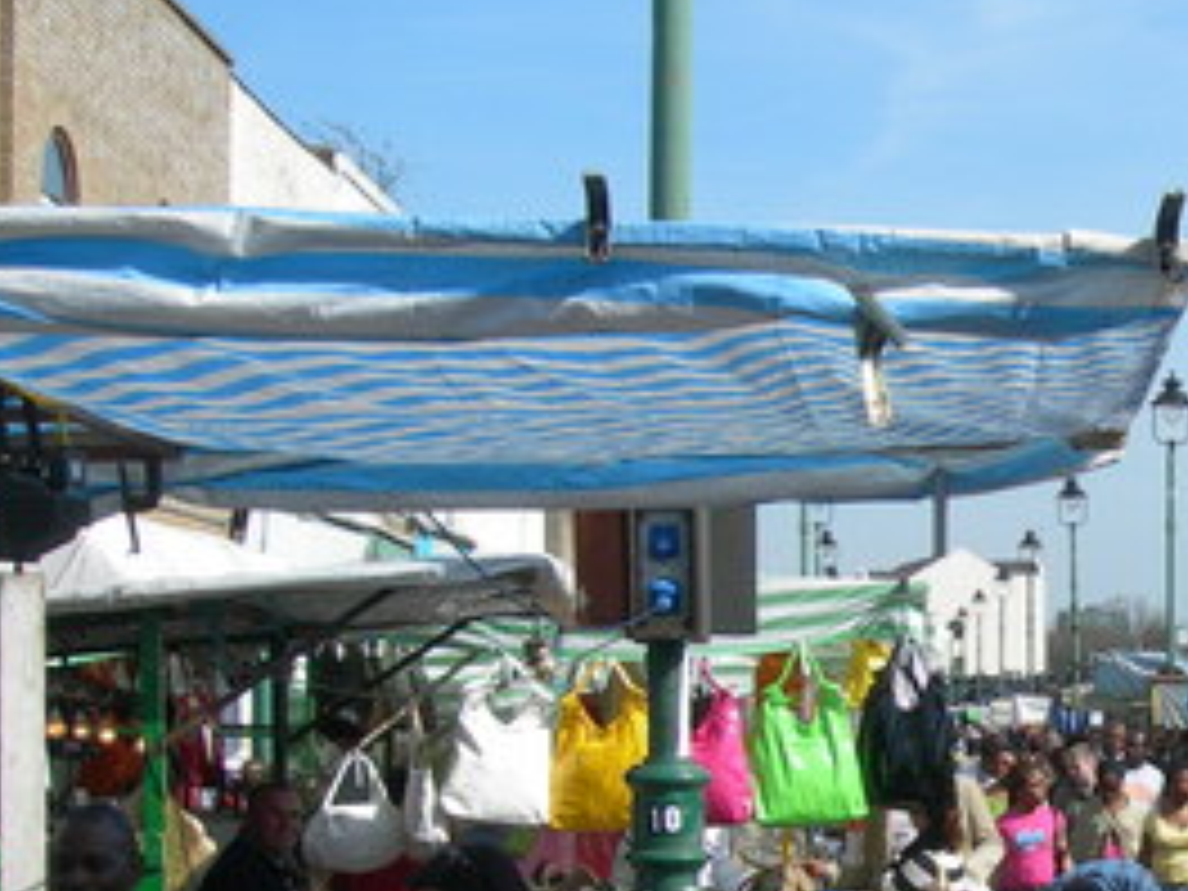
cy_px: 842
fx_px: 3157
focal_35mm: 92
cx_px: 1341
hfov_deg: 20.2
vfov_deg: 15.8
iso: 50
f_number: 4.8
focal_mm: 7.8
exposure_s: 1/416
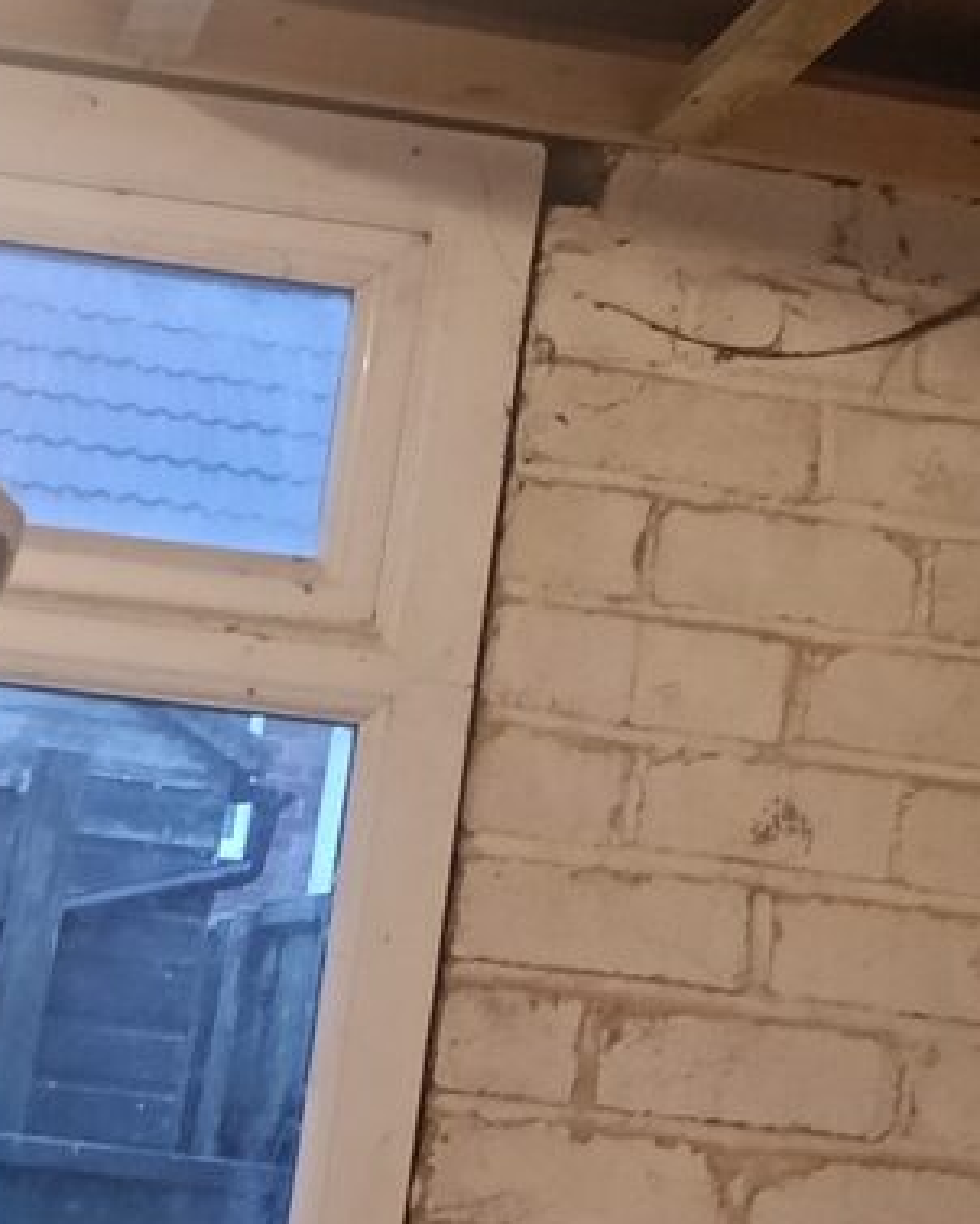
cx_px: 889
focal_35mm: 112
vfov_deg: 16.3
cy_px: -317
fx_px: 4057
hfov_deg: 13.6
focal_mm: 3.98
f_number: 1.8
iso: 1000
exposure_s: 1/33.3
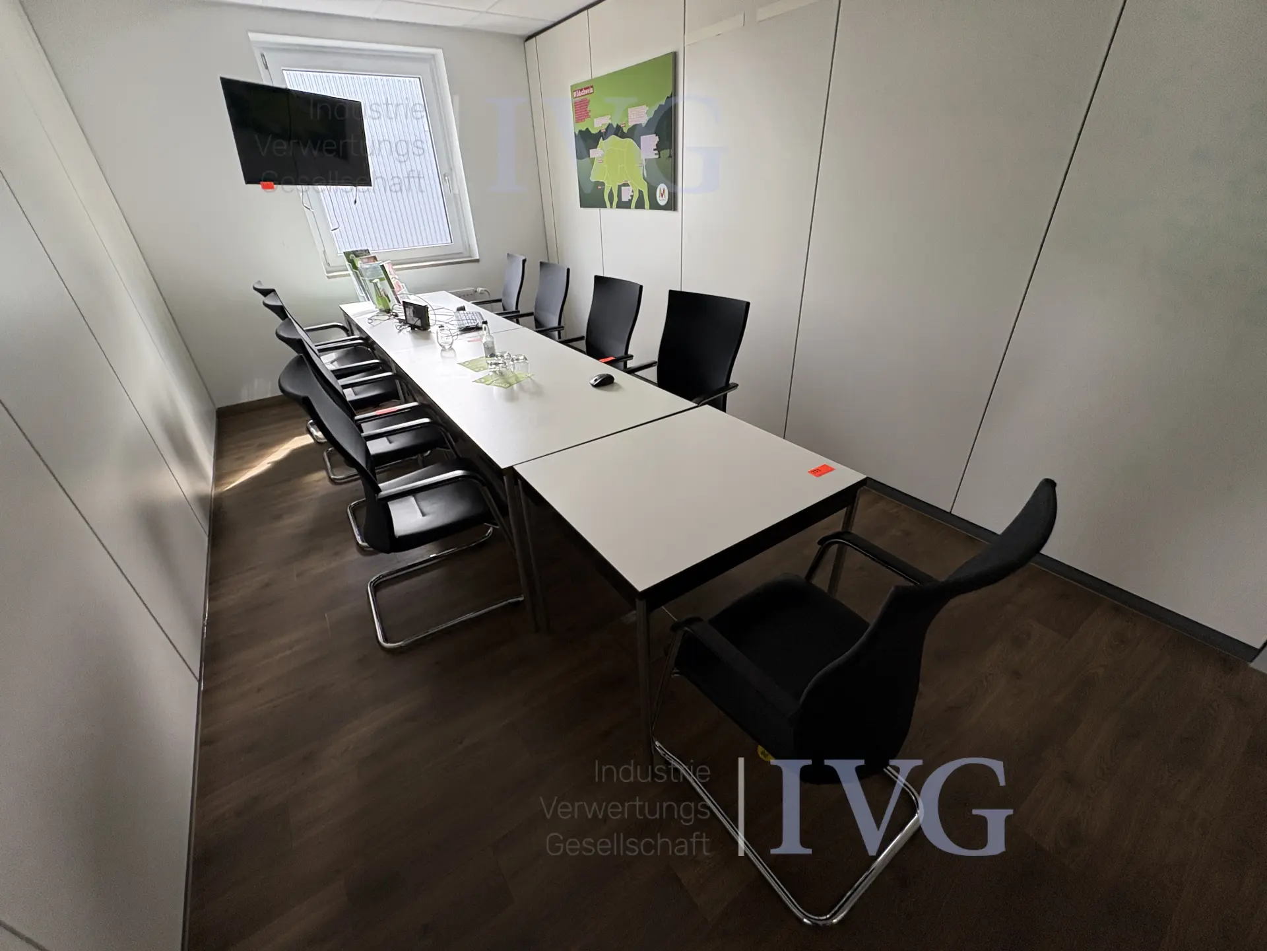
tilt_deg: -27.9
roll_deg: +1.5
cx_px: 634
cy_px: 476
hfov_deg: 102.1
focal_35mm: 14
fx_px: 512
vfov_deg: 85.7
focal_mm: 2.22
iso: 125
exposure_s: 1/99
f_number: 2.2
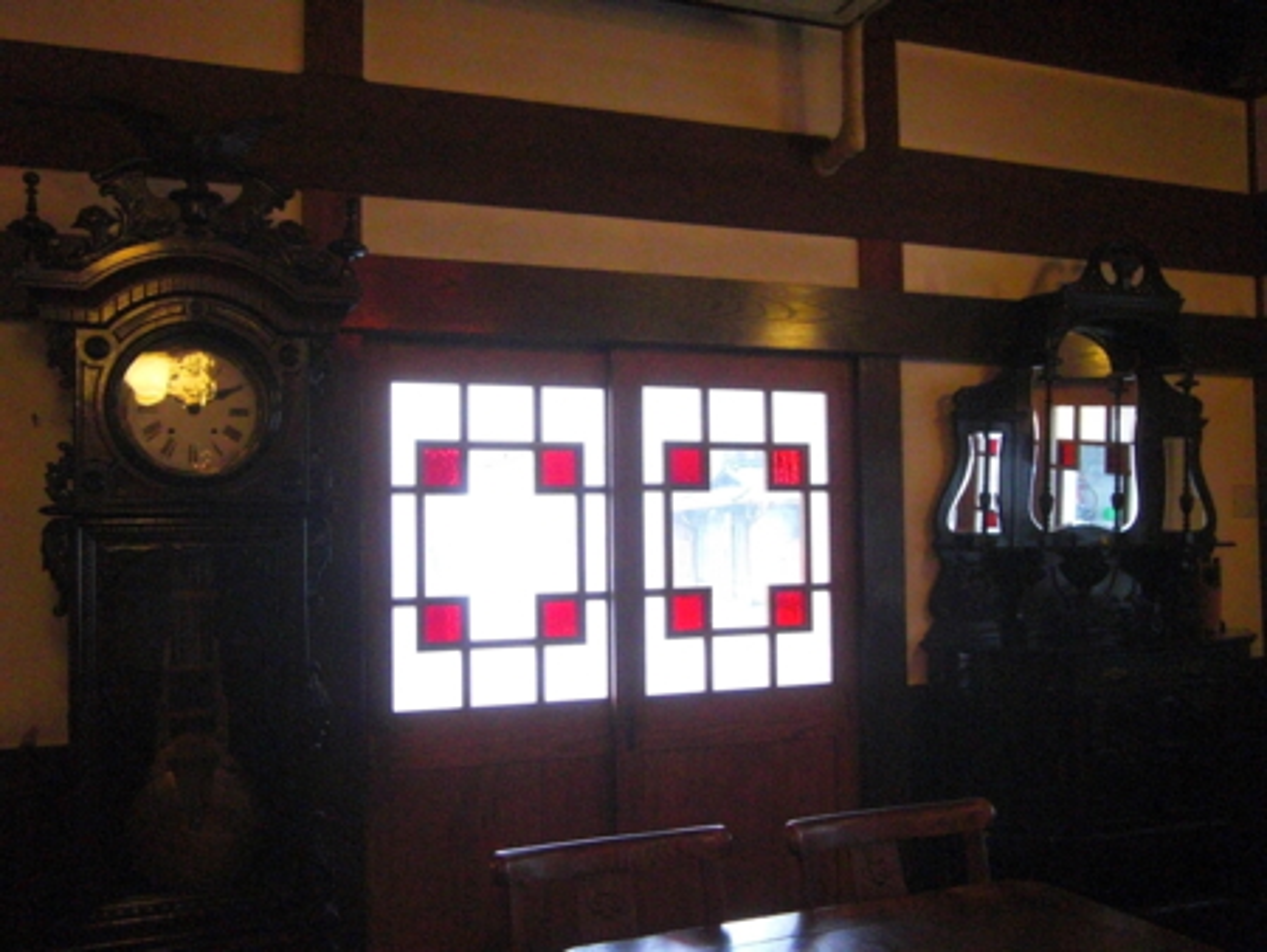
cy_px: 476
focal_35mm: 33
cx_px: 634
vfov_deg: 43.0
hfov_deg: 55.3
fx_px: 1208
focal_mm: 5.8
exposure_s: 1/60
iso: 800
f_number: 2.7
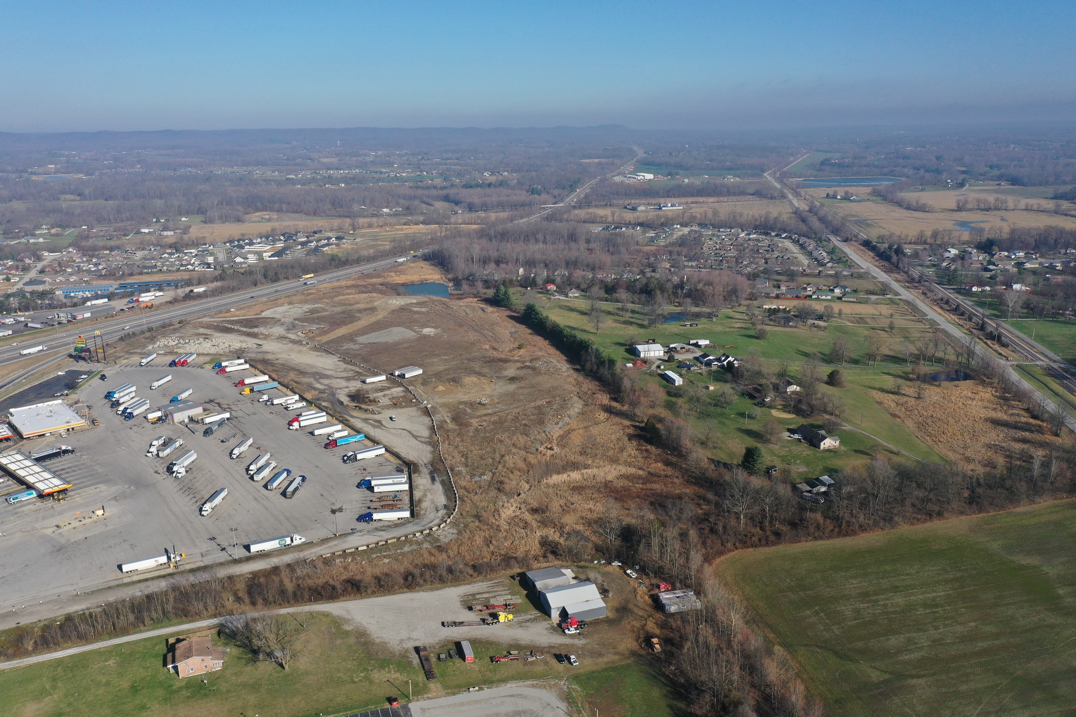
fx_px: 837
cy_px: 358
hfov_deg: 65.5
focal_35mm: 28
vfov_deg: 46.4
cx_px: 538
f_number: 4
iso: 100
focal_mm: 10.26
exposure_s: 1/80
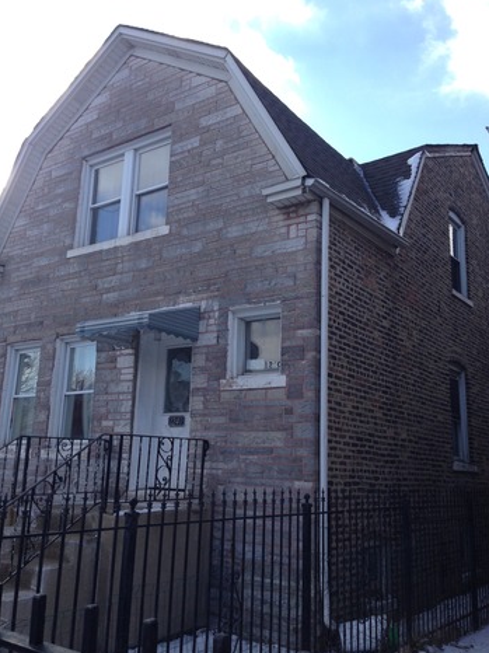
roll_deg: -2.9
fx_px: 641
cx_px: 249
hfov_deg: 41.8
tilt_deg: +13.1
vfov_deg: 54.0
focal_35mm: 34
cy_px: 325
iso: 50
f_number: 2.4
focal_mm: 4.12
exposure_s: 1/786
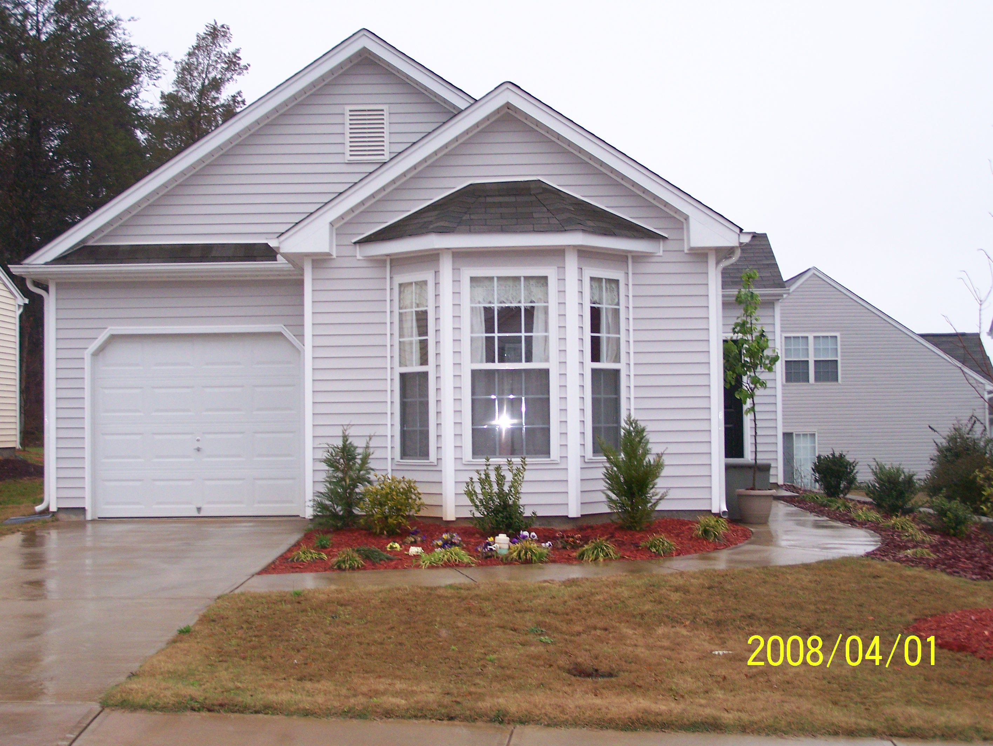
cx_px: 496
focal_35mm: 51
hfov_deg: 37.5
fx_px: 1464
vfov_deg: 28.6
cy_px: 373
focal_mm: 8.5
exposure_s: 1/50
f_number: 3
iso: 160
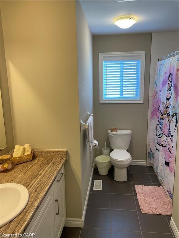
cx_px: 90
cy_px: 119
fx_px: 179
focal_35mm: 26
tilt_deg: -9.0
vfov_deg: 67.3
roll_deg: +1.6
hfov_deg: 53.1
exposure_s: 1/120
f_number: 1.6
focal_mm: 4.2
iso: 100
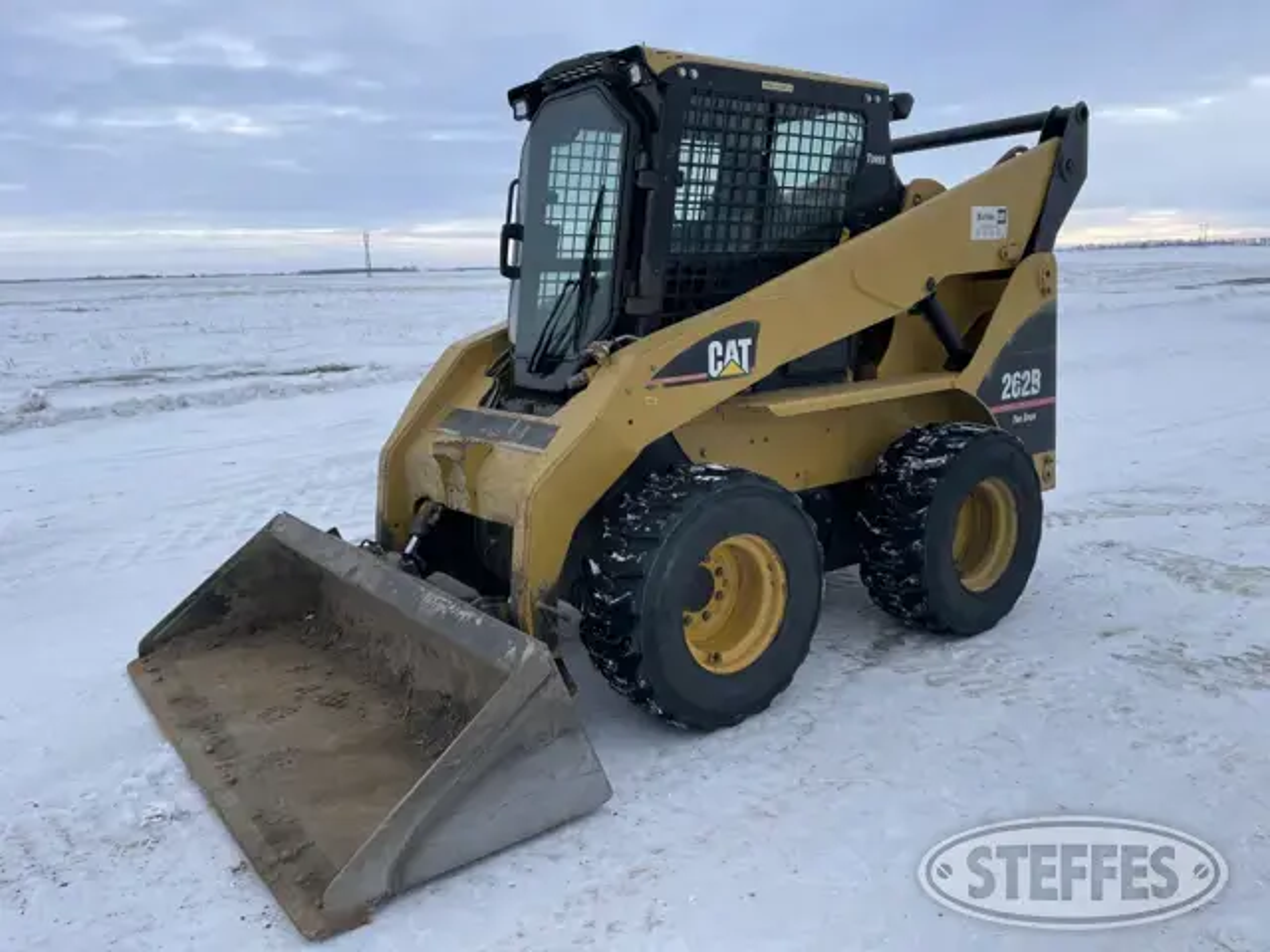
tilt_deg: -13.2
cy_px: 476
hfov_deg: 67.3
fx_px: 954
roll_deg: +1.1
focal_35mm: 26
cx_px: 635
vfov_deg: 53.1
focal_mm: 5.1
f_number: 1.6
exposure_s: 1/2545
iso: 32
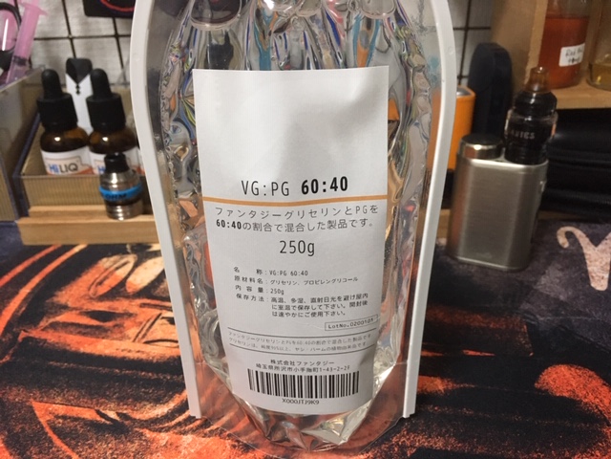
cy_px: 230
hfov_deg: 61.7
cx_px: 306
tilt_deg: -29.6
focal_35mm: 29
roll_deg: +0.1
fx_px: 512
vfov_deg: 48.2
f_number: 2.2
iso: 160
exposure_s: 1/30
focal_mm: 4.15
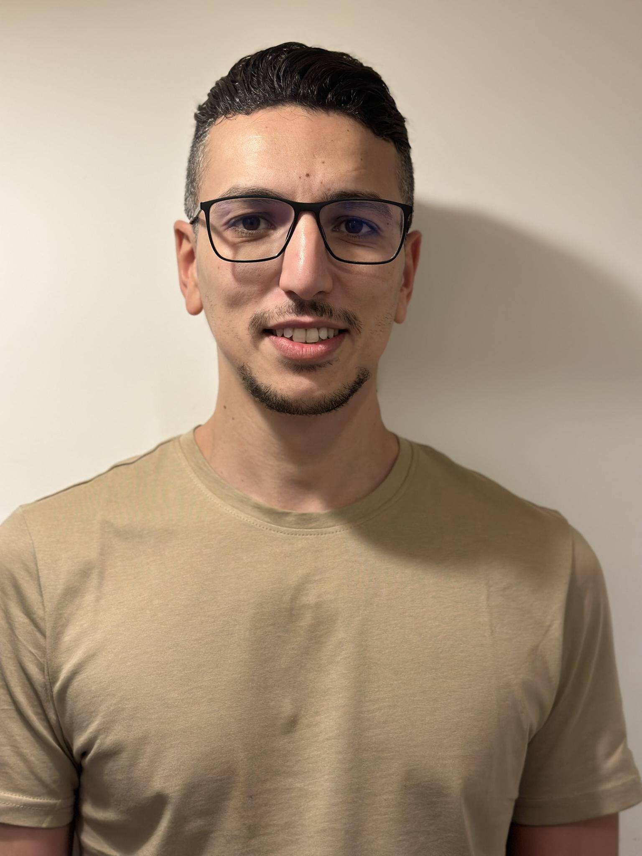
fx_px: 1187
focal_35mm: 48
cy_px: 428
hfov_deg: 30.3
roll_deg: -1.7
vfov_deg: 39.7
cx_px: 321
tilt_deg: -0.5
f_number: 1.78
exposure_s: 1/50
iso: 160
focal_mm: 6.86
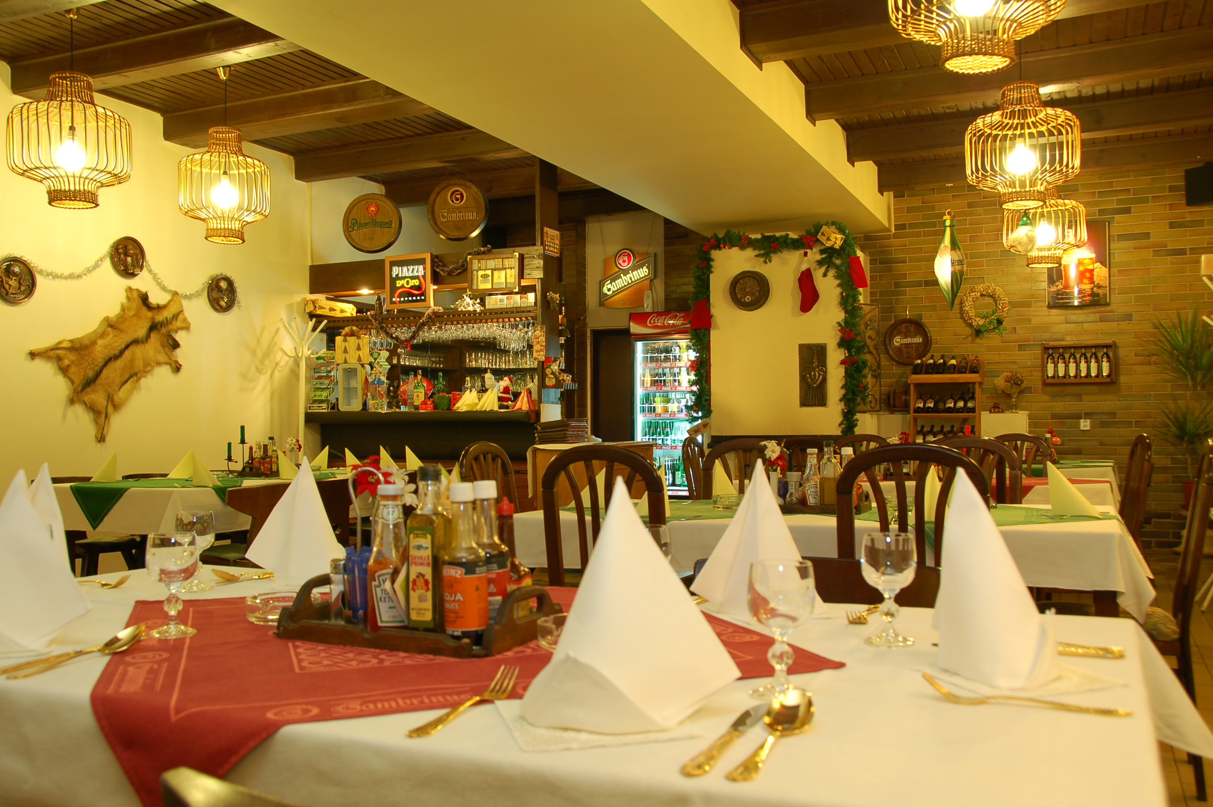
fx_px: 1010
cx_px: 606
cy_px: 404
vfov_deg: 43.5
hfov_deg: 62.0
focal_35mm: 30
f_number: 5
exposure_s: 1/1.3
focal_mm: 20
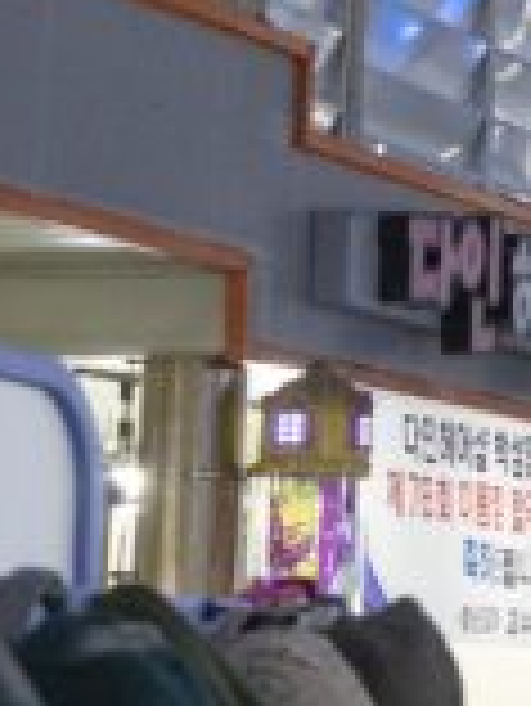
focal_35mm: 201
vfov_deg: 9.8
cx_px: 1832
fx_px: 4105
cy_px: 200
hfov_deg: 6.5
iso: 1250
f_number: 4.5
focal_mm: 32
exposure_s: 1/160
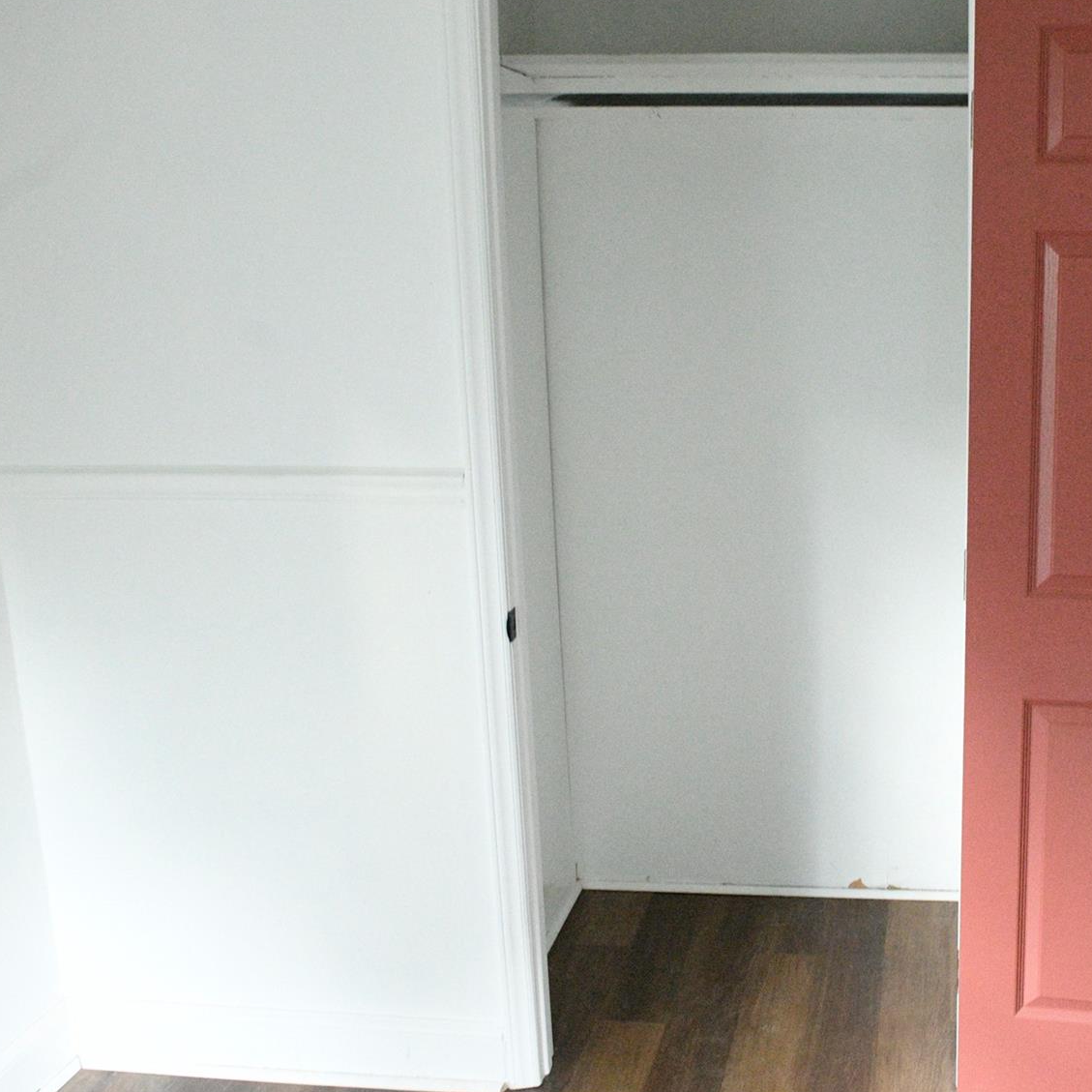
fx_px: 1321
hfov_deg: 42.7
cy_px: 554
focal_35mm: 37
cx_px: 884
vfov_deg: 44.9
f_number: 5
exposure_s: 1/60
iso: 16000
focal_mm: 24
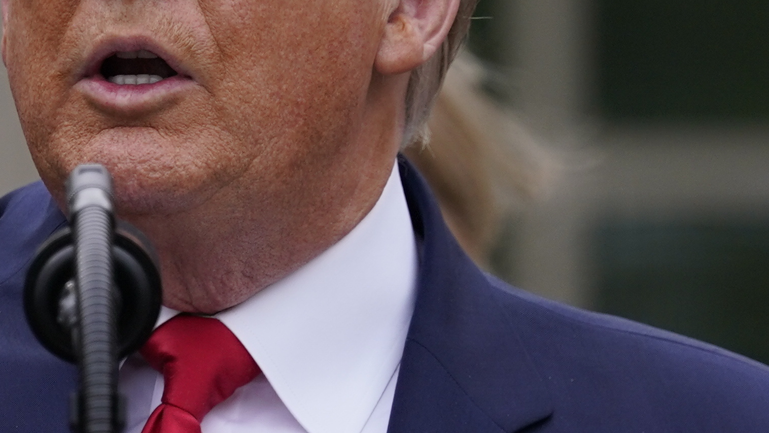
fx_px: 23675
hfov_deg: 1.9
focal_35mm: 1161
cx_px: 266
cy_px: 493
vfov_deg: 1.0
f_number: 4
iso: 400
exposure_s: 1/1600
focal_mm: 280
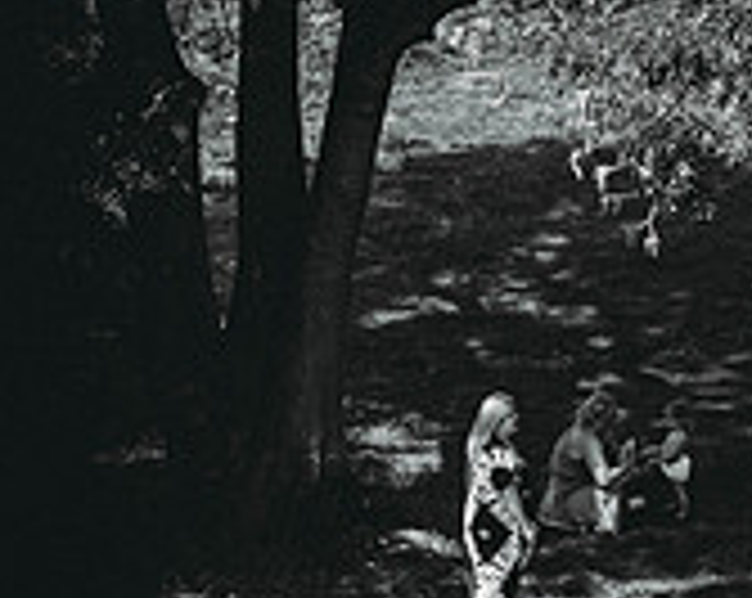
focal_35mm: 215
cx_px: 579
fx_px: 4777
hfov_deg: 9.0
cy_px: 544
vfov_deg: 7.2
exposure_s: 1/3200
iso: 100
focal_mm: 85
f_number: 1.8
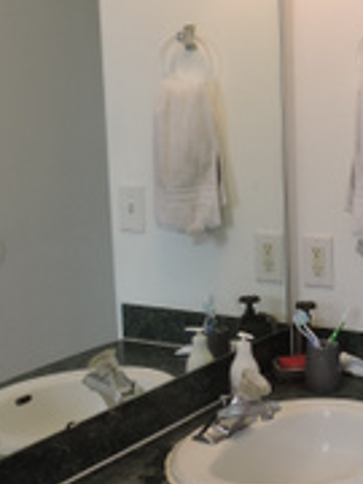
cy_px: 237
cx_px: 341
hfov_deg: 22.3
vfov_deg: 30.3
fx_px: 895
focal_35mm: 64
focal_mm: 4.3
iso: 125
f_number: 3.3
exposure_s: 1/30
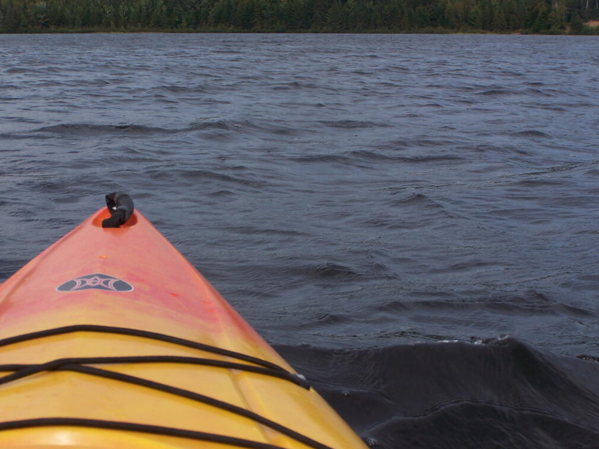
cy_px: 226
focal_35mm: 70
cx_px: 299
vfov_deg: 21.0
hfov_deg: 27.8
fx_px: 1211
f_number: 4.5
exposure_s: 1/800
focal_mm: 11.5
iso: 80
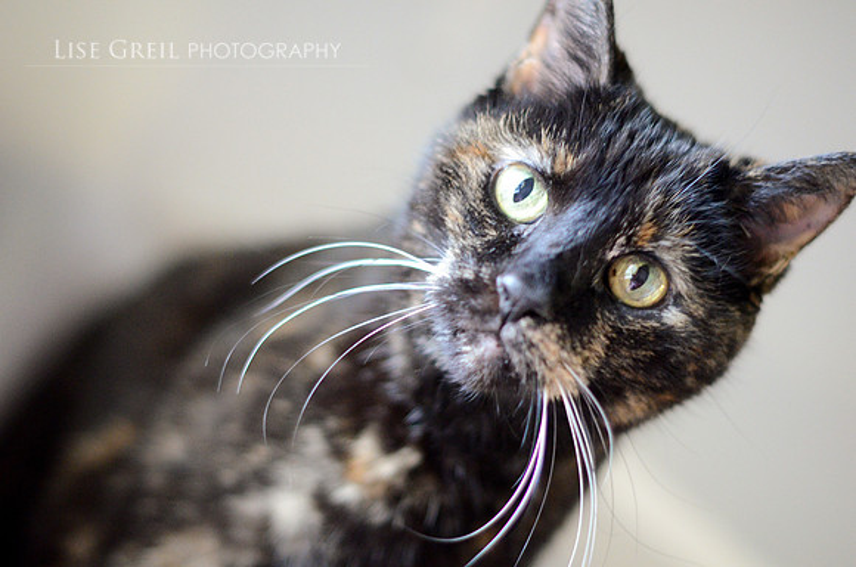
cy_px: 284
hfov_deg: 27.0
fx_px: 1779
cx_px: 428
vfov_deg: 18.1
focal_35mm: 75
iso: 3200
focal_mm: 50
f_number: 1.8
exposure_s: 1/160
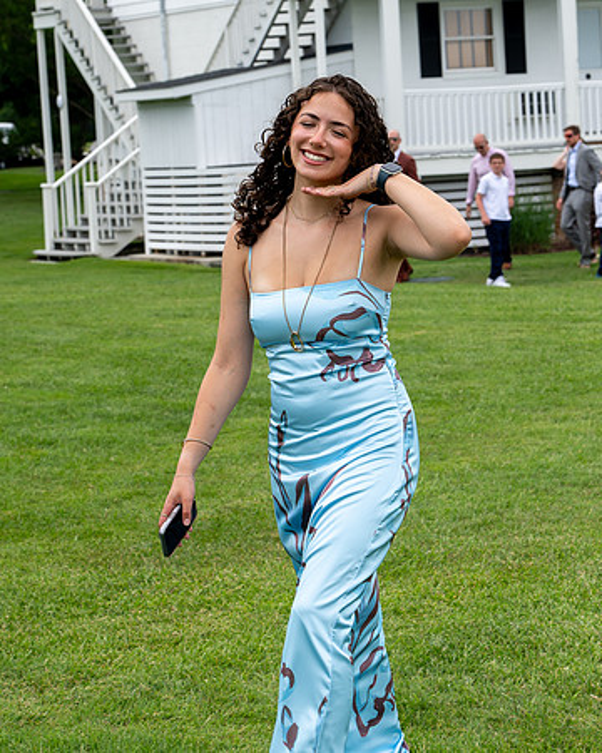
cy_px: 278
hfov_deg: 12.4
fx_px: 2766
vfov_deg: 15.5
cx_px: 423
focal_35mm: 124
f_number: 7.1
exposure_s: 1/250
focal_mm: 70
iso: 90
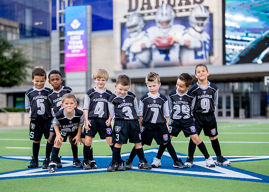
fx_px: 515
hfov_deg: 29.3
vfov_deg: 21.1
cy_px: 121
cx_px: 129
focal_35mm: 67
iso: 100
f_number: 1.2
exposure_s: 1/1250
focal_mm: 50
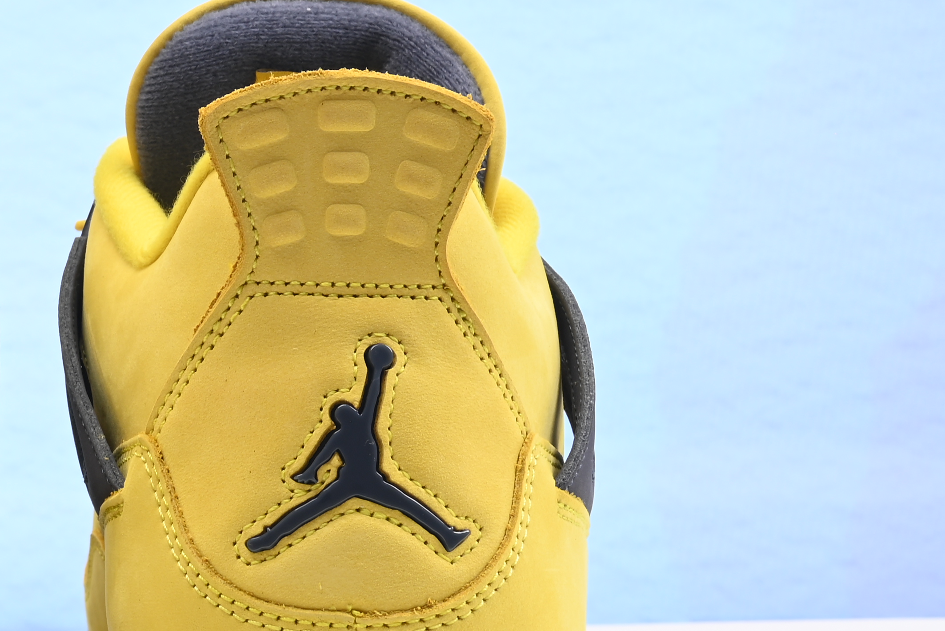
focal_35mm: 116
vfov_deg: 11.8
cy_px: 160
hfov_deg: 17.3
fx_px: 3046
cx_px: 32
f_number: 16
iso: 100
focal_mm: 41
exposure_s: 1/2
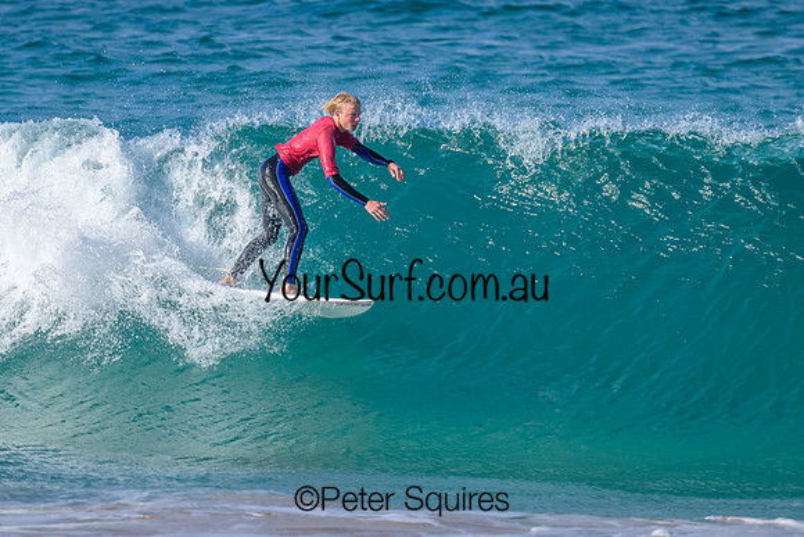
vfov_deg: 1.3
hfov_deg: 1.9
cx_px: 448
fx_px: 24536
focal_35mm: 1098
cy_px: 258
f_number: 6.3
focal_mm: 800
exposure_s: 1/2000
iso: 500
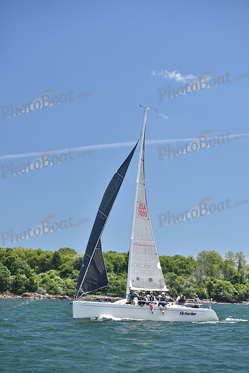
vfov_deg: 22.1
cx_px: 124
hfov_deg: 14.9
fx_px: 954
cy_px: 186
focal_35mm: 92
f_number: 4.5
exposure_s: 1/800
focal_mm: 92
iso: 320
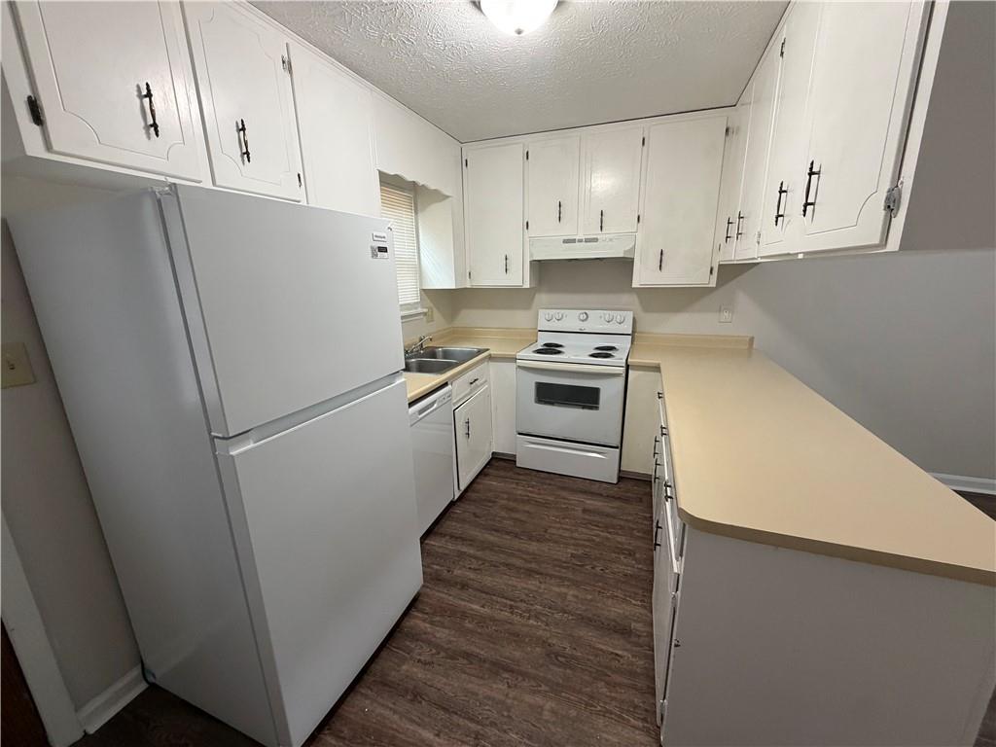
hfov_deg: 102.1
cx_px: 498
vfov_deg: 85.7
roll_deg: +1.2
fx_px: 403
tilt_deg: -14.0
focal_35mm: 14
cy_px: 374
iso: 320
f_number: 2.2
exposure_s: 1/60
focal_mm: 2.22
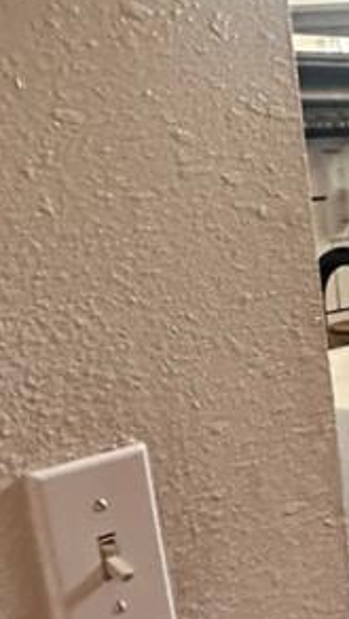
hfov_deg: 12.5
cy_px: 524
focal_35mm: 78
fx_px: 1282
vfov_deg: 26.5
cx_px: 815
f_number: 2.2
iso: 1000
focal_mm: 2.22
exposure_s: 1/60
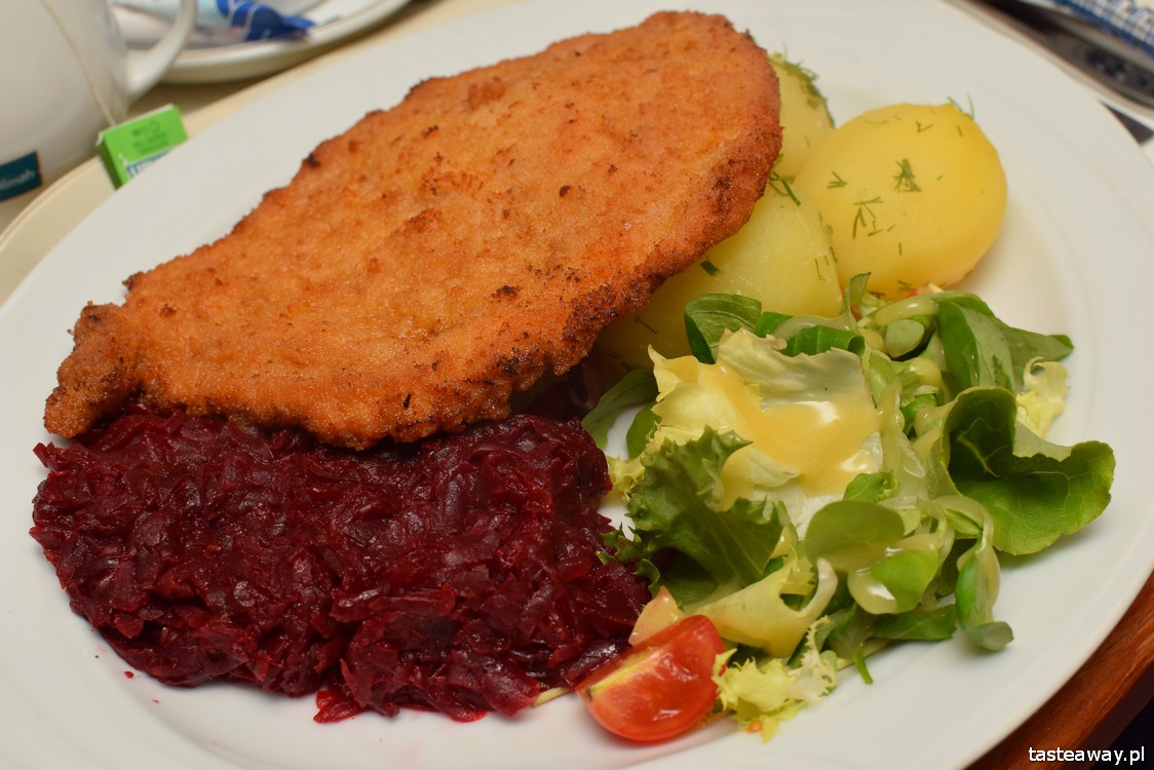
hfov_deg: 37.8
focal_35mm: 52
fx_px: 1683
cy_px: 385
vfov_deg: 25.8
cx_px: 577
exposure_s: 1/200
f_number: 7.1
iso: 400
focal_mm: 35
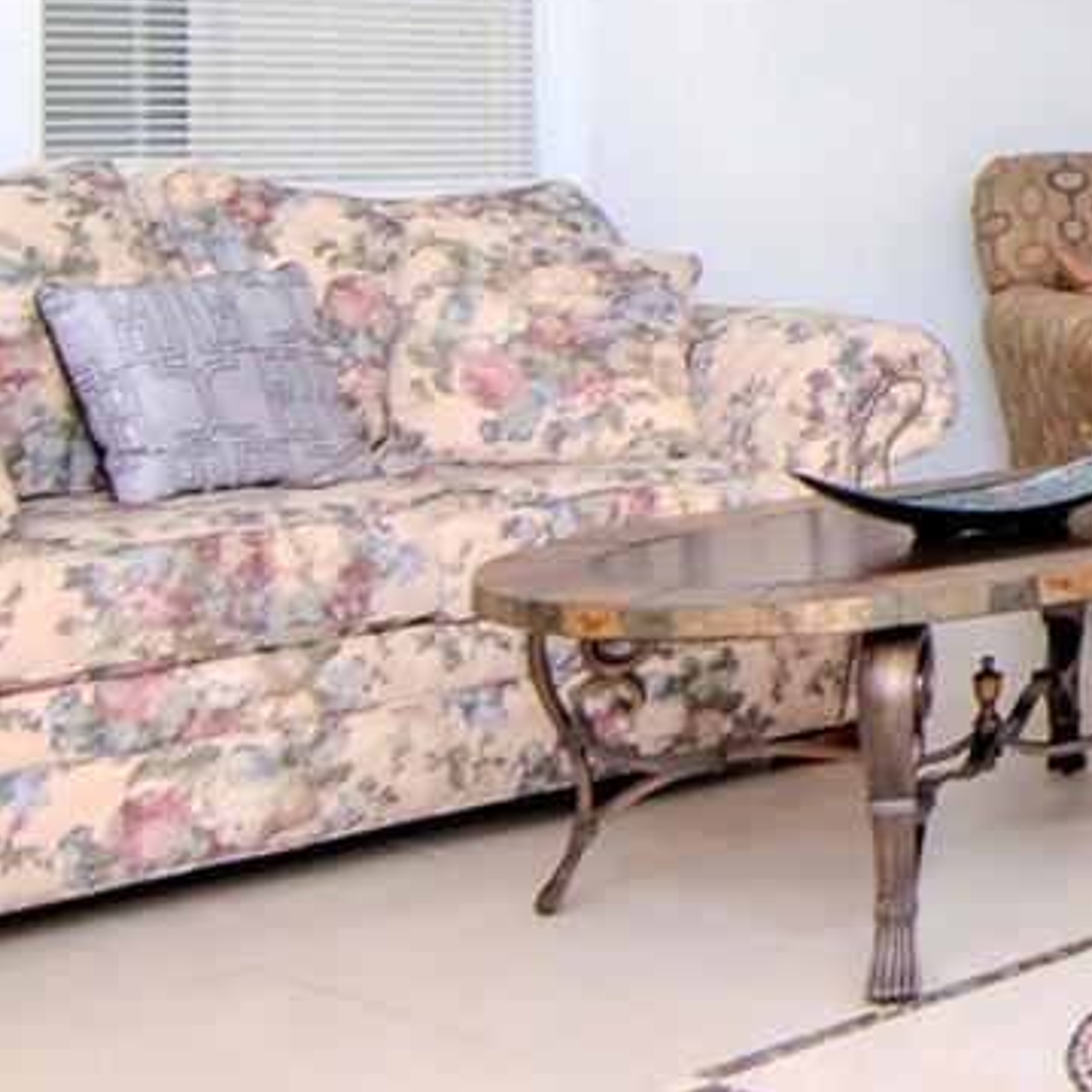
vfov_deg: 22.9
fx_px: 2637
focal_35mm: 74
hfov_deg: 18.8
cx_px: 1895
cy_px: 140
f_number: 8
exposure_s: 1/200
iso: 800
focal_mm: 13
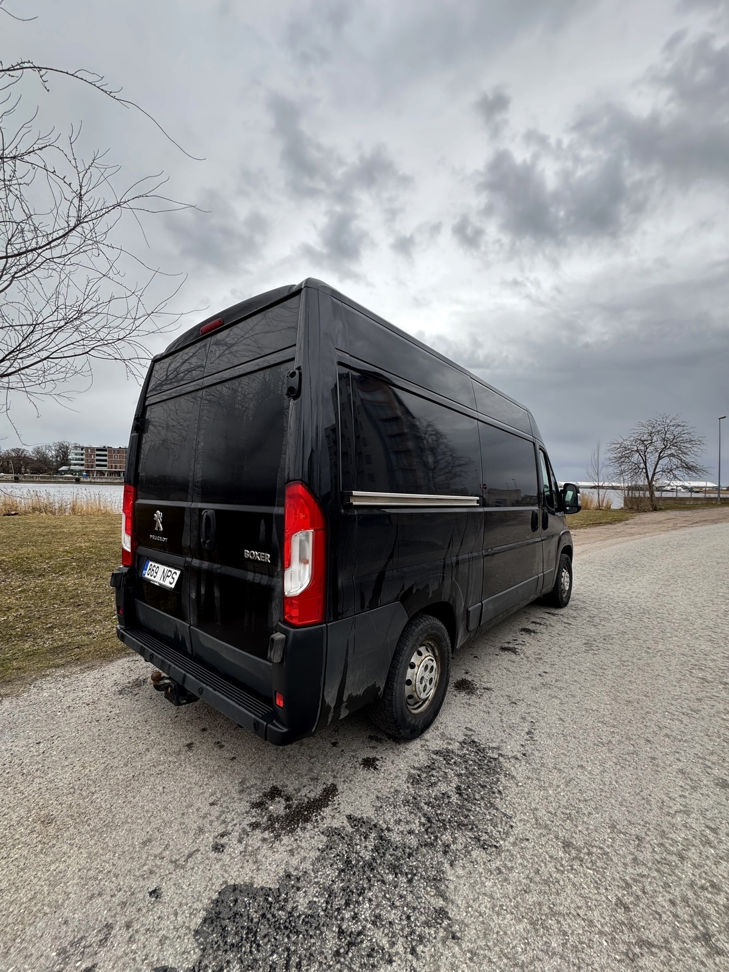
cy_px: 486
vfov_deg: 102.1
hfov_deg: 85.7
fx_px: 393
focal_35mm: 14
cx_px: 364
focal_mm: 2.22
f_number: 2.2
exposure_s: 1/99
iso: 50
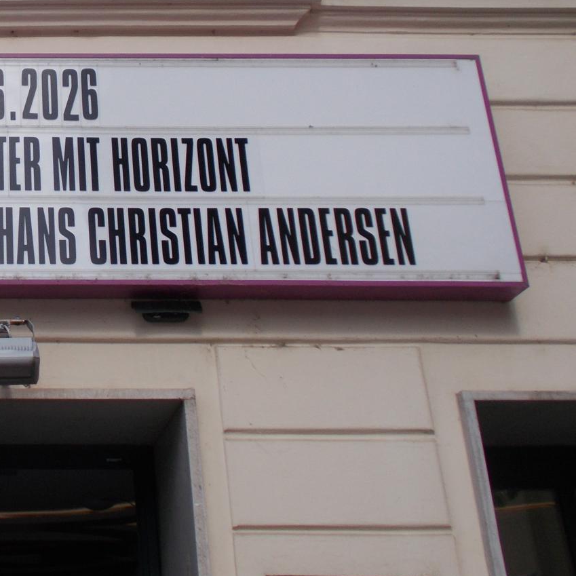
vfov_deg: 24.9
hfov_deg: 23.8
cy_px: 117
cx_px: -48
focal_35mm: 68
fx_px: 1280
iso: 80
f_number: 9.2
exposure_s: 1/200
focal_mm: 6
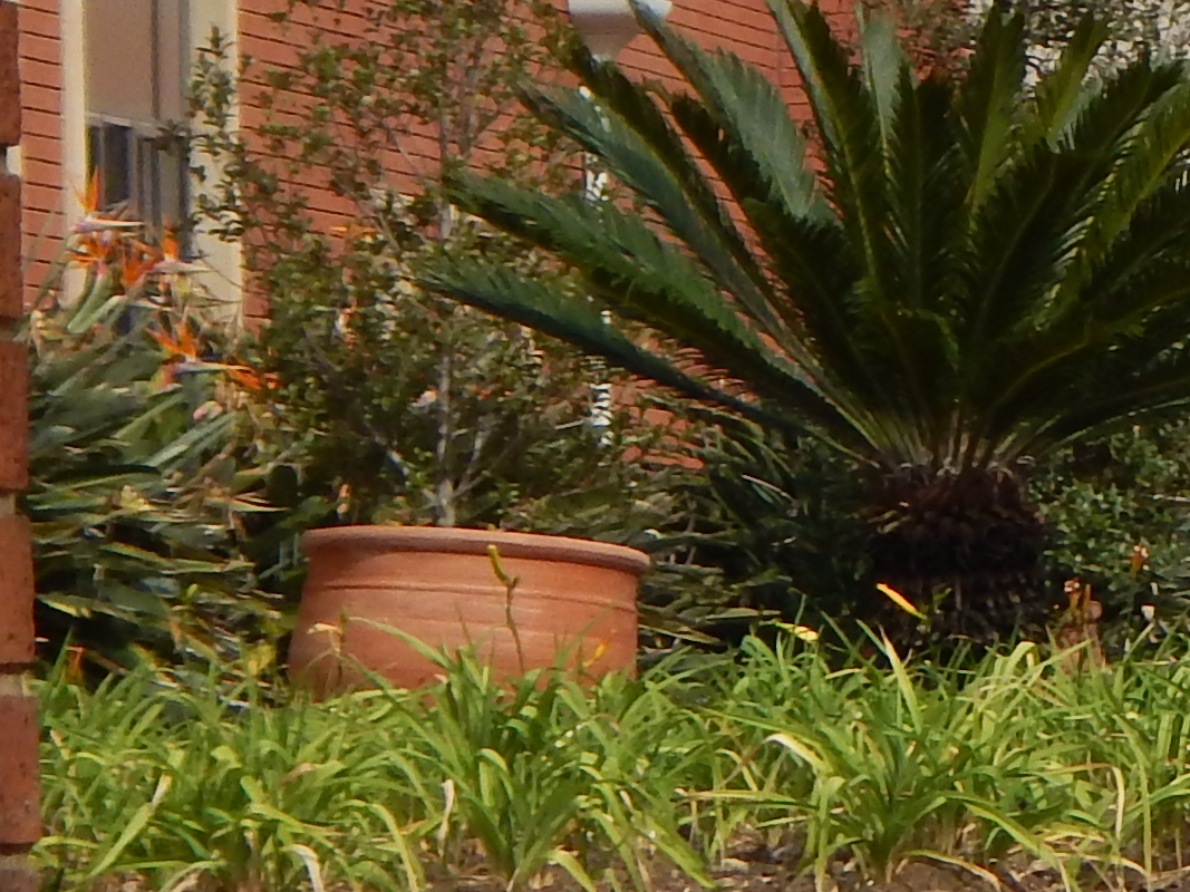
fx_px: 11137
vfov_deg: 4.6
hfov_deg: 5.9
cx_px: 2473
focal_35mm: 324
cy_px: -229
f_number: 4.2
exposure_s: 1/640
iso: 125
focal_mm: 13.5
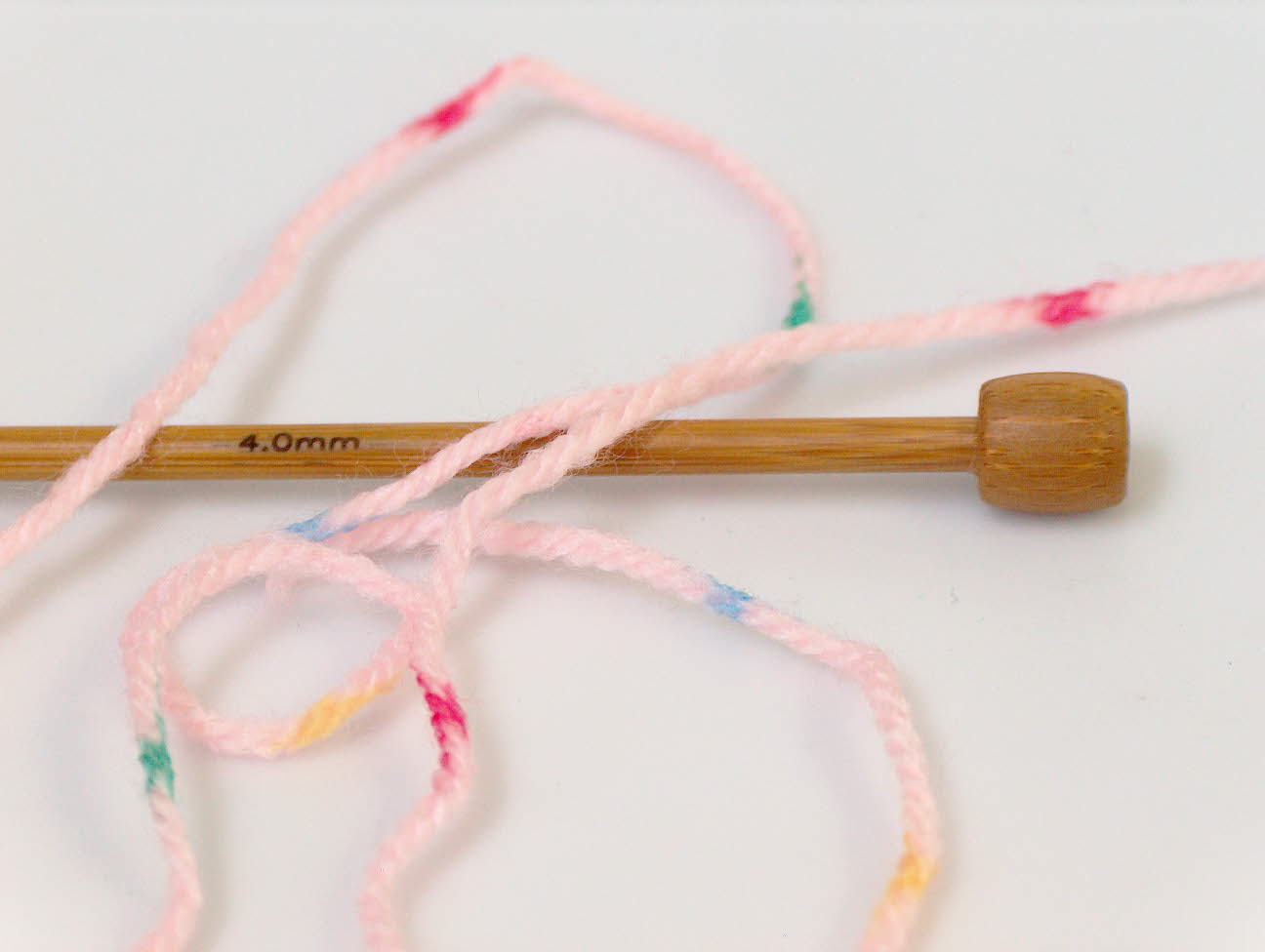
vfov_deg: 12.8
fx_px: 4245
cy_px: 476
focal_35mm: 116
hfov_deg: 16.9
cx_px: 632
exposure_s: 1/36.9
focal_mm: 23.76
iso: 200
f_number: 3
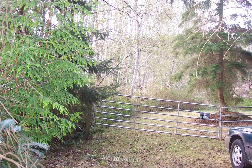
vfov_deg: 35.1
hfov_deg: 50.7
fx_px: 266
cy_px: 84
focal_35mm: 38
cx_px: 126
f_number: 2.8
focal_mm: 8
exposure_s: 1/60
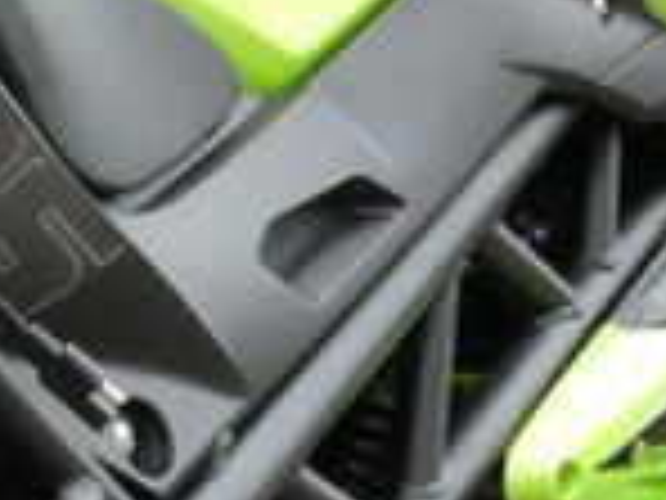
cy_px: 842
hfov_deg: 10.2
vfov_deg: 7.8
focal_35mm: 186
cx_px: -364
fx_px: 3579
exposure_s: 1/1000
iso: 800
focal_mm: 7.8
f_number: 5.6
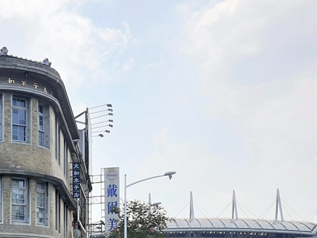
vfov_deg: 25.6
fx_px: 495
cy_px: 241
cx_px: -11
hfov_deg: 32.3
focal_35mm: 54
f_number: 1.7
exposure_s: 1/1252
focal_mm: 4.32
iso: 50
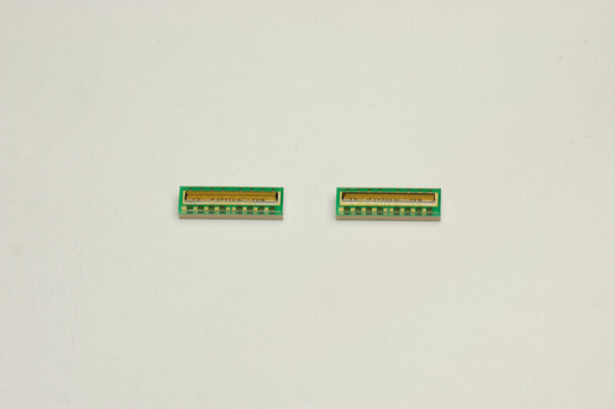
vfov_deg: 8.7
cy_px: 204
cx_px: 308
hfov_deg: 13.0
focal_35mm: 158
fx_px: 2688
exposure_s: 1/15
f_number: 14
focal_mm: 105
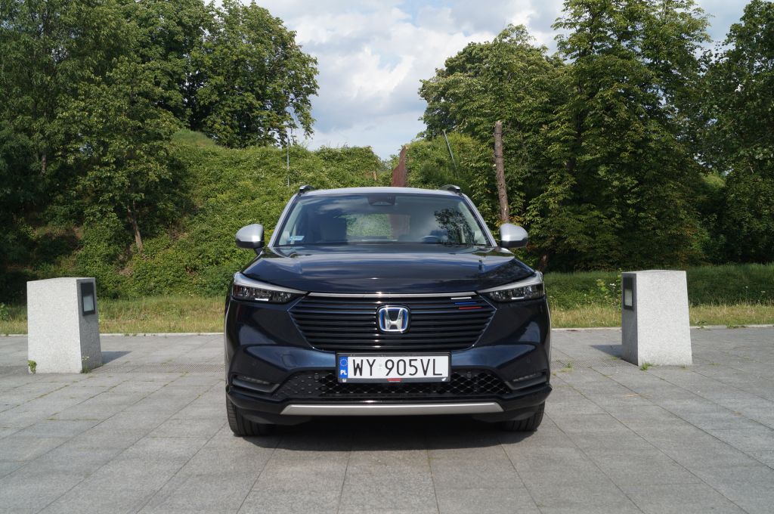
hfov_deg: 57.3
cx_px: 387
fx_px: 709
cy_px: 257
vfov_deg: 39.9
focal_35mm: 33
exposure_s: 1/250
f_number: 8
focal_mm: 22
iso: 100
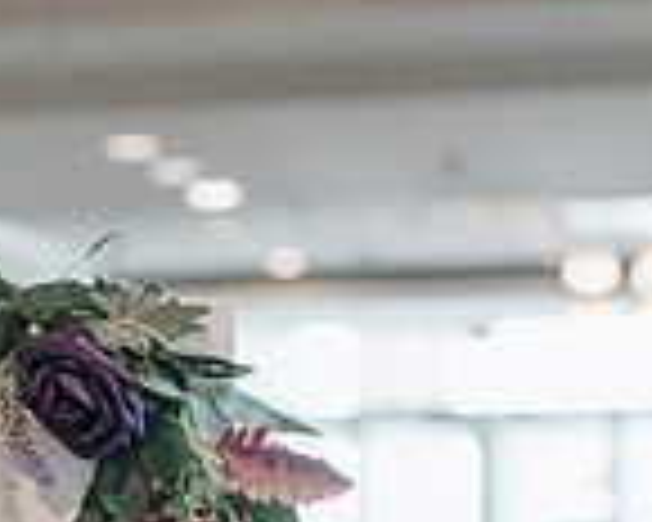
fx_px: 3628
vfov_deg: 8.1
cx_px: -315
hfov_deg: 10.0
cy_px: 754
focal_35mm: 188
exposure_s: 1/50
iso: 450
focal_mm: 50
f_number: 3.2
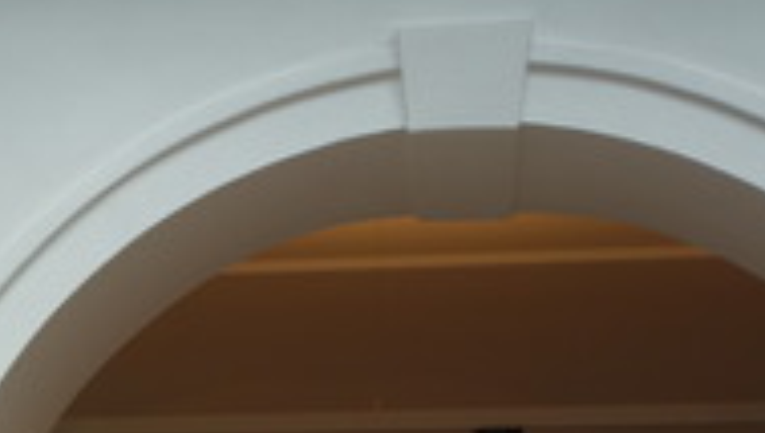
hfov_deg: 14.1
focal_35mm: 148
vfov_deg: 8.0
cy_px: 787
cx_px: -156
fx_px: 3007
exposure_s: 1/100
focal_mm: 15.1
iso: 125
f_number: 2.8
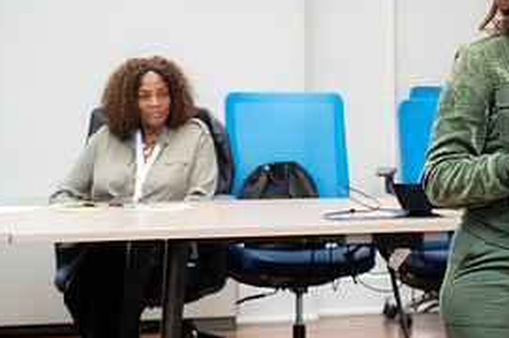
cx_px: 521
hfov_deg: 12.5
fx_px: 2302
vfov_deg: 8.4
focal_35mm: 163
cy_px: 194
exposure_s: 1/250
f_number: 5
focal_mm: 70
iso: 1250
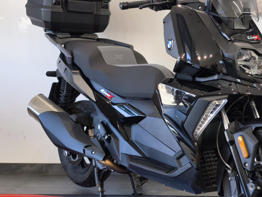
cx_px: 191
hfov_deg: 26.4
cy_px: 98
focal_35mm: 73
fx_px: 553
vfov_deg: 20.2
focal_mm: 6.57
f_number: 1.6
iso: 125
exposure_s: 1/100
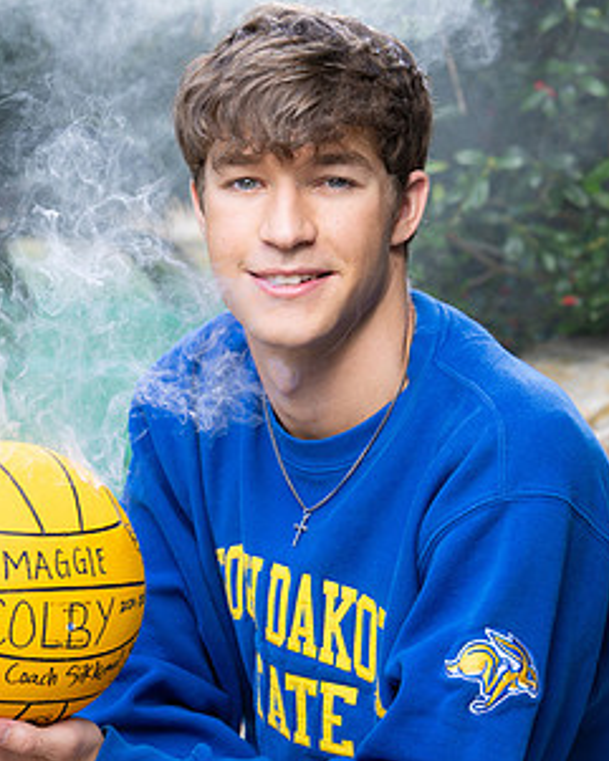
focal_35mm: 166
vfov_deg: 11.6
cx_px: 103
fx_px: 3738
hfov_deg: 9.3
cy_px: 422
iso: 64
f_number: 4.5
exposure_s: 1/200
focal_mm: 79
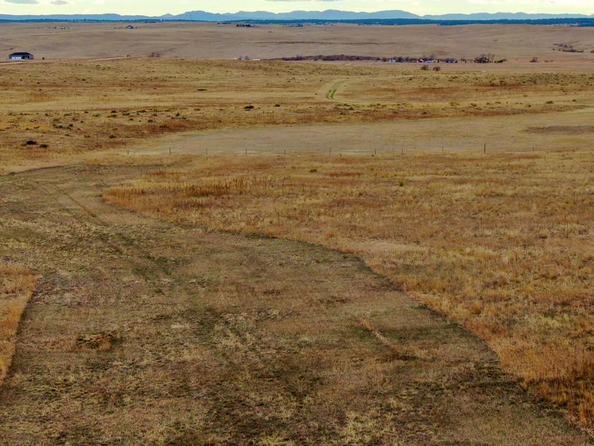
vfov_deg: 18.2
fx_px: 1373
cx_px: 383
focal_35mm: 80
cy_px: 82
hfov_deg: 24.3
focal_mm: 8.6
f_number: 3.8
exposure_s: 1/320
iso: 110
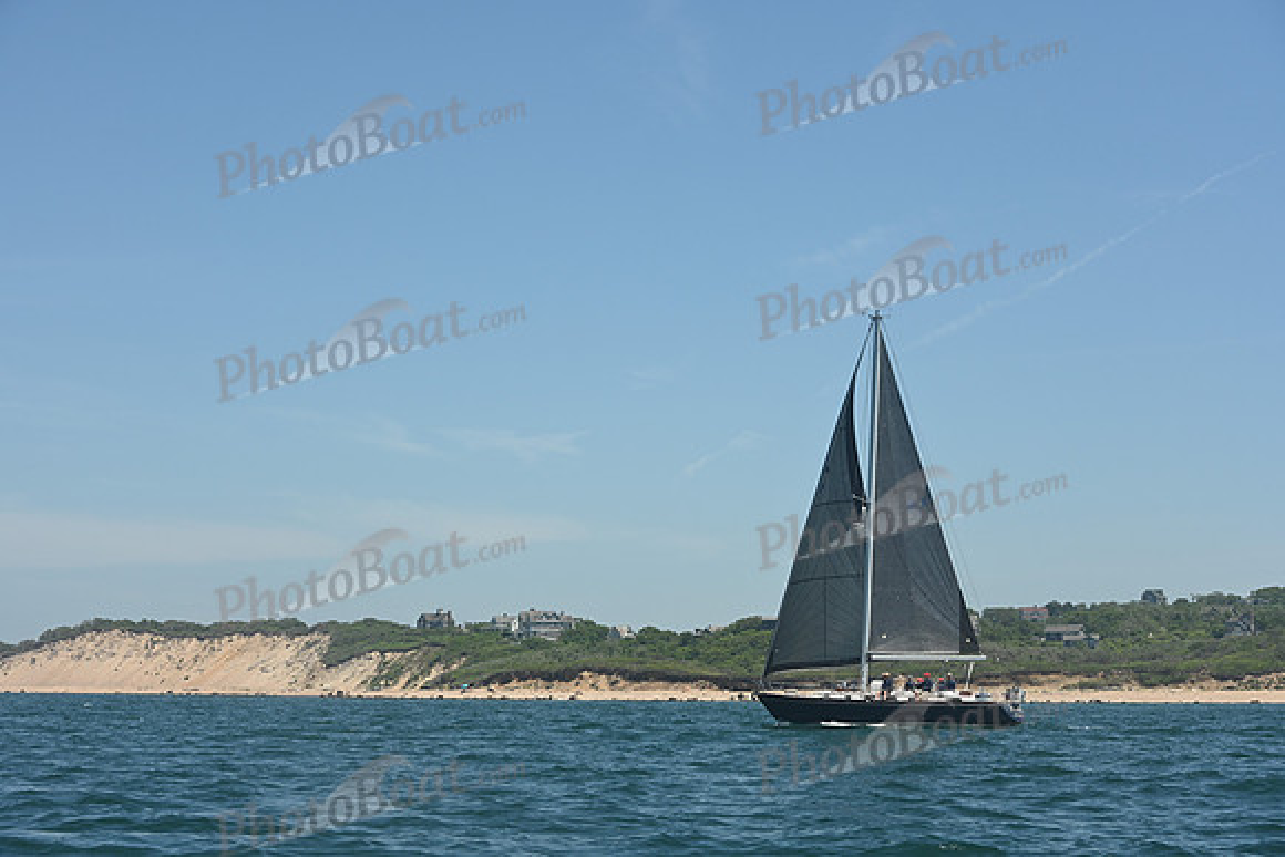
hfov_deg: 28.8
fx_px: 2499
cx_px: 642
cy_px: 428
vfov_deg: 19.5
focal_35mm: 70
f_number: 8
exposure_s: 1/1000
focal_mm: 70
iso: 320
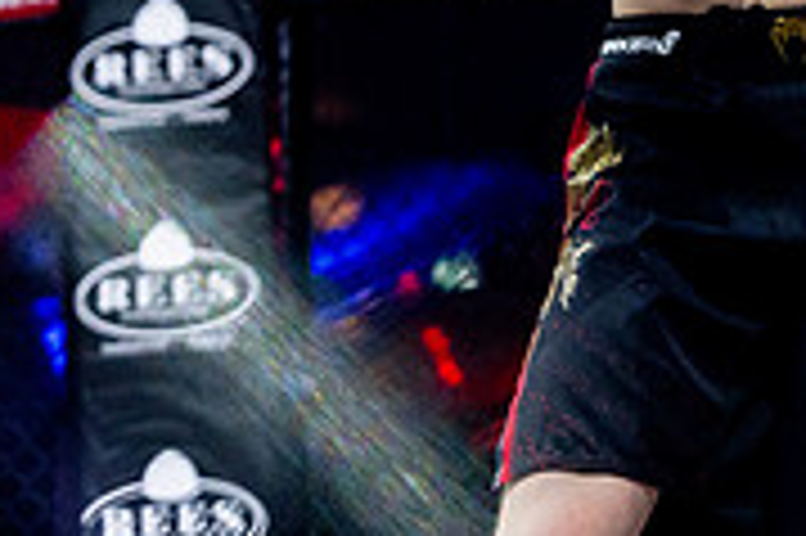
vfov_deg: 7.0
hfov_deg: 10.2
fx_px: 4362
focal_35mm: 195
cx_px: 1207
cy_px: -169
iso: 3200
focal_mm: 60
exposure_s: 1/1250
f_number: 2.8
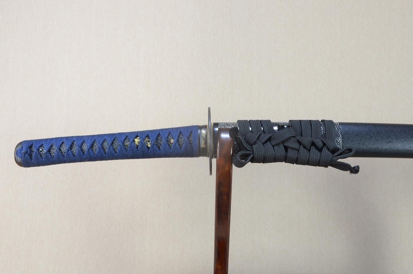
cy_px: 137
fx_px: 344
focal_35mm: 30
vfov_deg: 43.5
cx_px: 206
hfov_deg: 62.0
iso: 400
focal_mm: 20
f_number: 11
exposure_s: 1/1.6
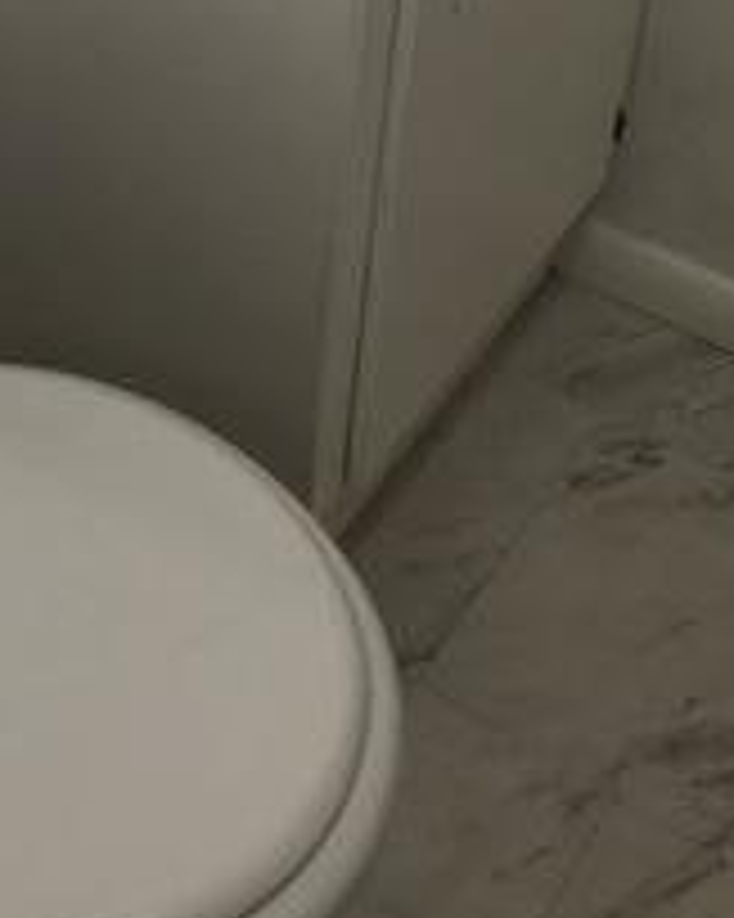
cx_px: 203
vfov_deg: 19.6
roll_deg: -3.3
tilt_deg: -30.5
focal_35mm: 89
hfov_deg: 17.2
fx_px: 2419
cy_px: -310
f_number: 2.2
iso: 32
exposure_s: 1/60
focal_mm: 4.15
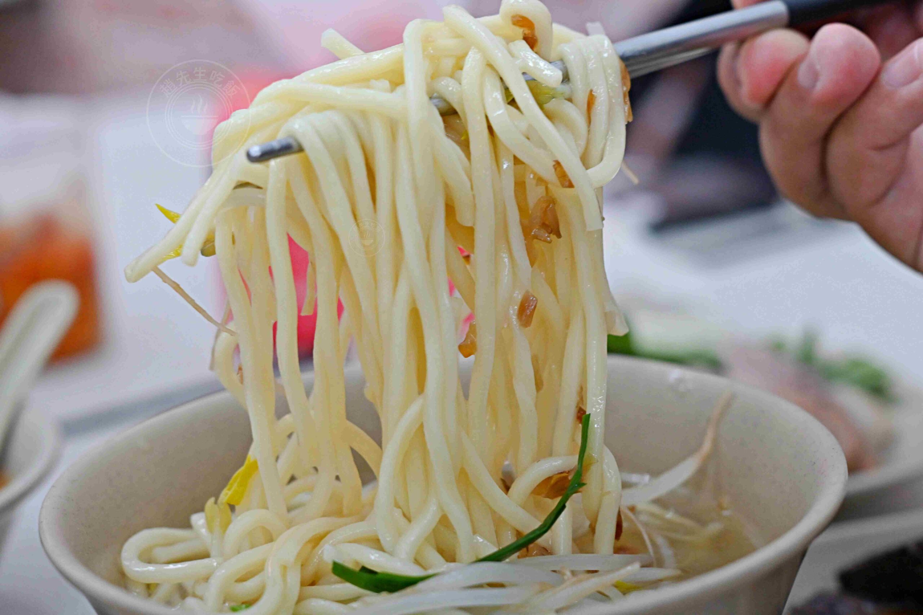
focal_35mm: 75
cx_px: 462
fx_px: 1923
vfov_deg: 18.2
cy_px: 308
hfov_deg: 27.0
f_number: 3.2
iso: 800
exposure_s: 1/200
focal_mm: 50
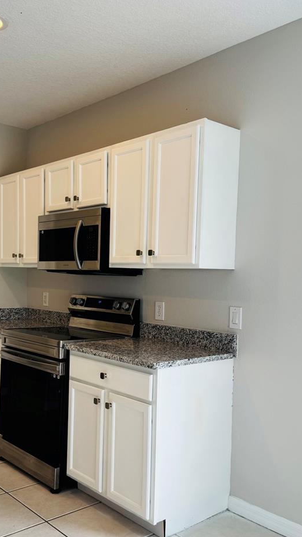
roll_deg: -0.5
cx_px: 126
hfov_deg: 34.6
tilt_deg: -2.5
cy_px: 300
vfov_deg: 57.9
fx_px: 484
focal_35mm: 34
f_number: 1.78
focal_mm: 6.76
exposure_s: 1/294
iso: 80
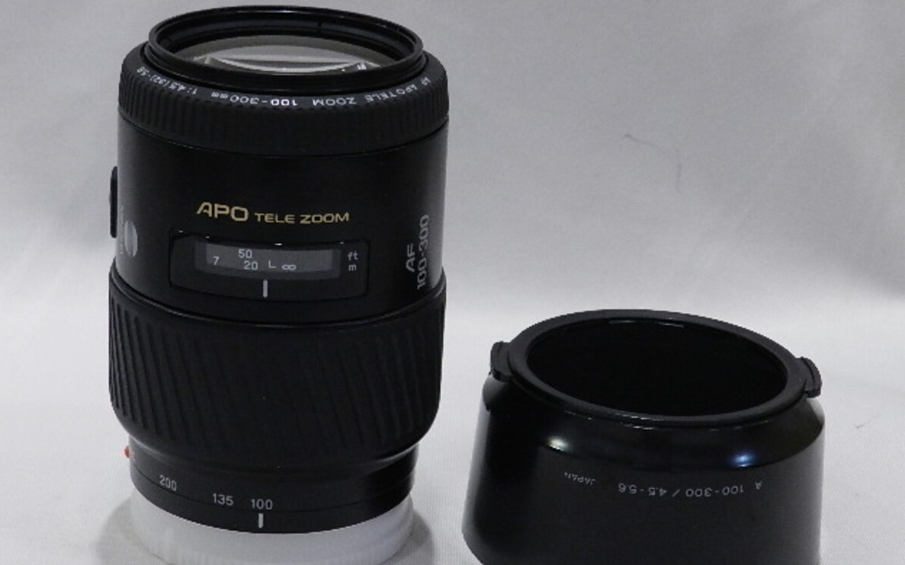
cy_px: 312
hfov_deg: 23.0
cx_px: 449
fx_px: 2220
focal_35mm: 90
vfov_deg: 14.5
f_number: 4.4
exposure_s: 1/80
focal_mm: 14.9
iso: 800
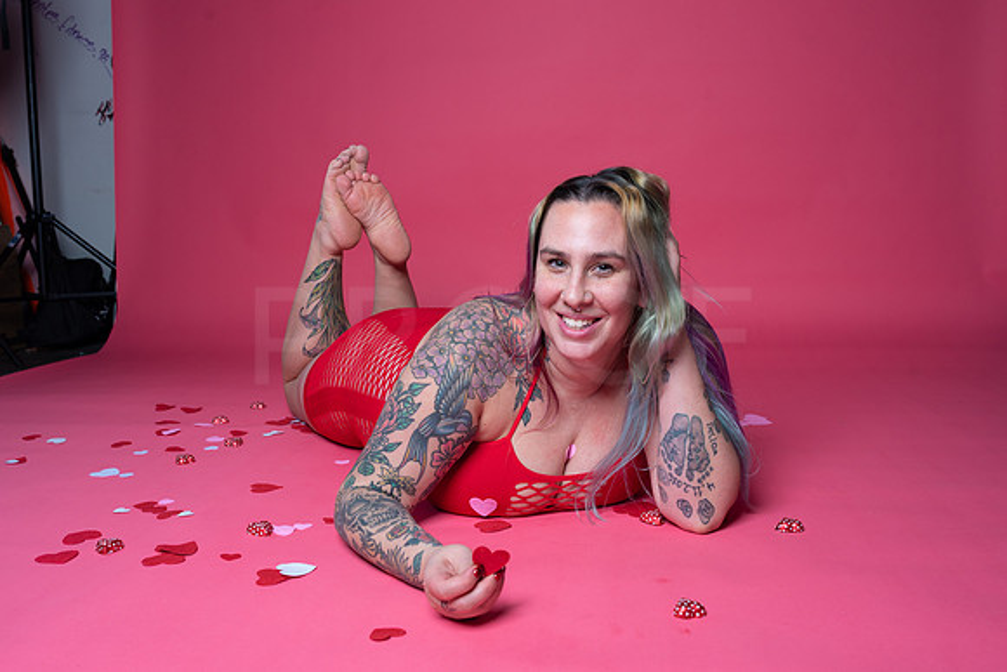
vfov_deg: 37.9
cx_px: 504
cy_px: 336
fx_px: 979
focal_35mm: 35
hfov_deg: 54.4
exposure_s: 1/160
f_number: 8
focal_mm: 35
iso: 100
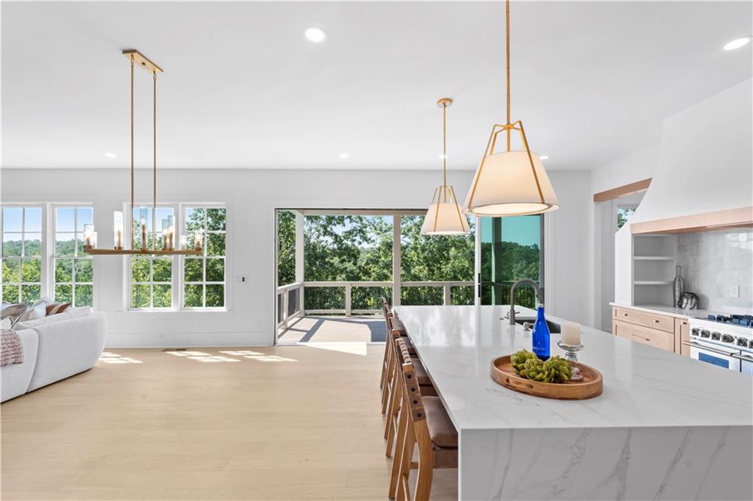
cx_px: 376
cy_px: 250
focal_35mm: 16
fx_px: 335
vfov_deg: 73.7
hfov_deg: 96.8
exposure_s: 1/10
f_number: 9
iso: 100
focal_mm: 16
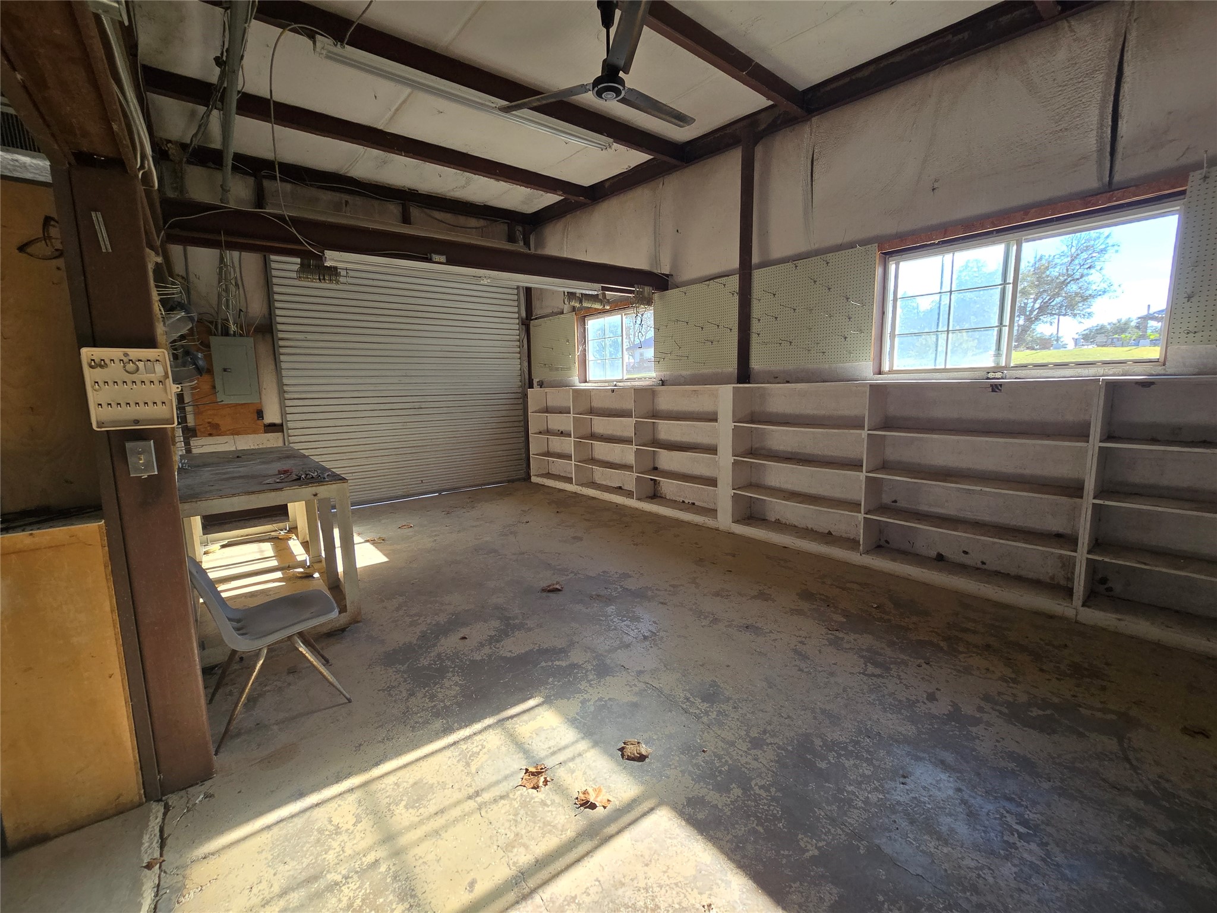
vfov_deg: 89.9
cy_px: 456
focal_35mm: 13
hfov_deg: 106.2
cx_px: 608
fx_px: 457
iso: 160
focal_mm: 2.2
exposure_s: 1/359
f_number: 2.2
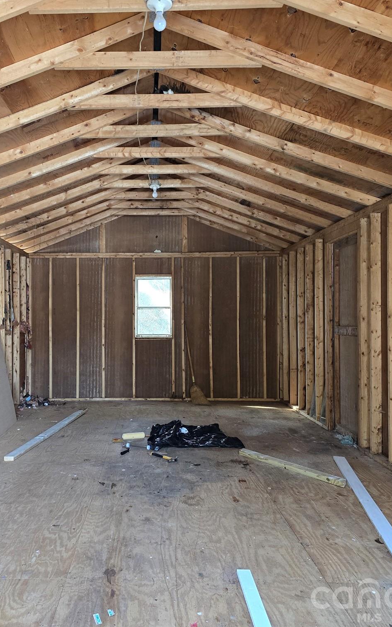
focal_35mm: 33
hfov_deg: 38.0
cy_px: 311
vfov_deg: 58.1
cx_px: 136
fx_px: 564
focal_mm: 6.3
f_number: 1.7
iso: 640
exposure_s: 1/120
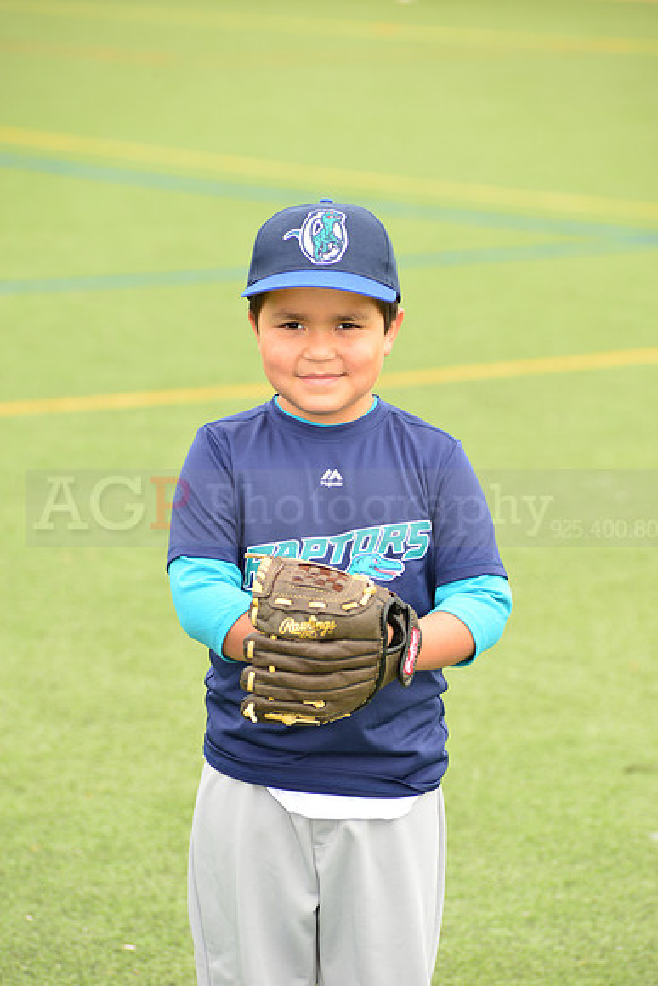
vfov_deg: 11.1
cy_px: 493
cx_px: 329
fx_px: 5069
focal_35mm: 185
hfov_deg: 7.4
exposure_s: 1/200
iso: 250
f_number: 8
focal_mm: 185
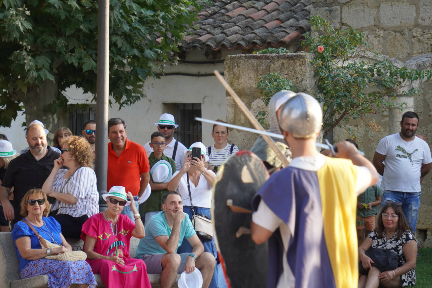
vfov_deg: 6.6
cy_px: 144
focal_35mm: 208
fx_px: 2502
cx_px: 216
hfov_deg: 9.9
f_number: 5.6
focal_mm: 139
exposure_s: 1/250
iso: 500
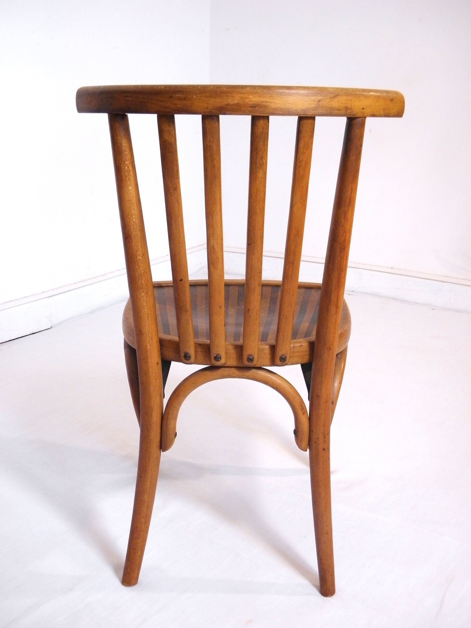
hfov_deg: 37.7
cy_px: 314
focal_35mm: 38
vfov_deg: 49.0
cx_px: 236
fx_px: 689
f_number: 3.7
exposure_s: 1/40
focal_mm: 6.8
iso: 200
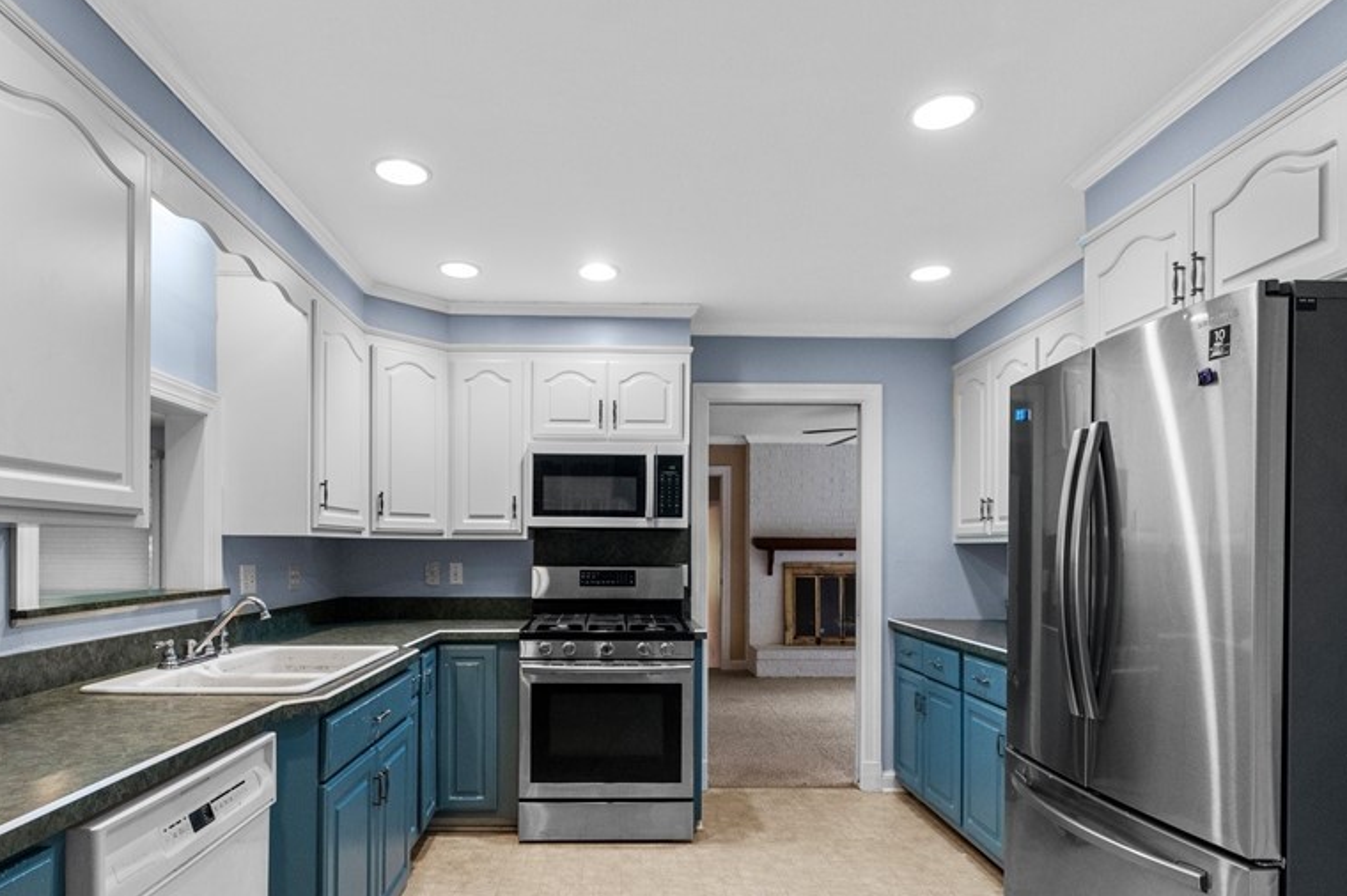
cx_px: 631
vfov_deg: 61.3
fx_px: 748
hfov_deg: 83.9
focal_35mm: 20
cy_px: 545
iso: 1250
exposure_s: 1/20
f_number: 7.1
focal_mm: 14
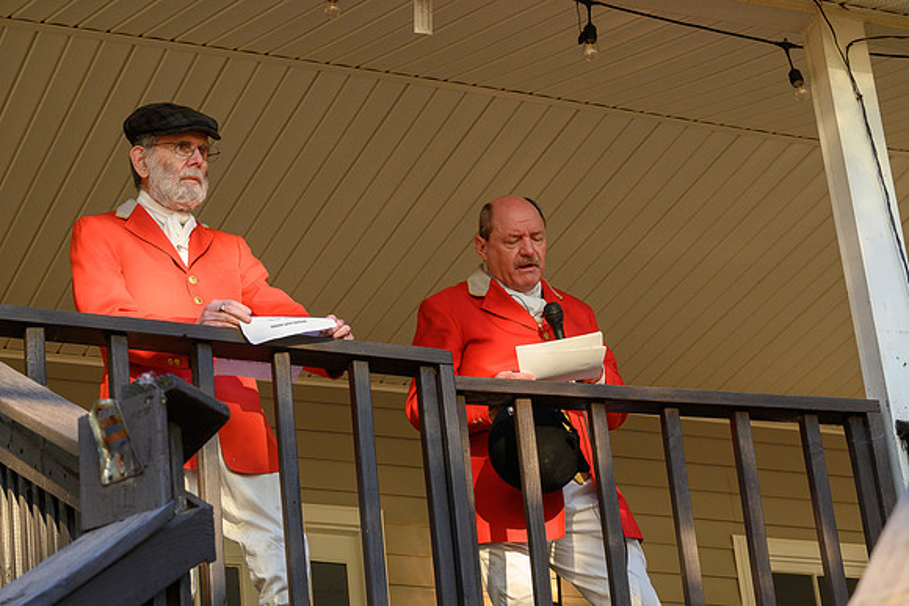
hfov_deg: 20.9
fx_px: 2462
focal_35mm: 98
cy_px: 303
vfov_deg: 14.0
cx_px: 454
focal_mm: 65
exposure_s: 1/100
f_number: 8
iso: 900
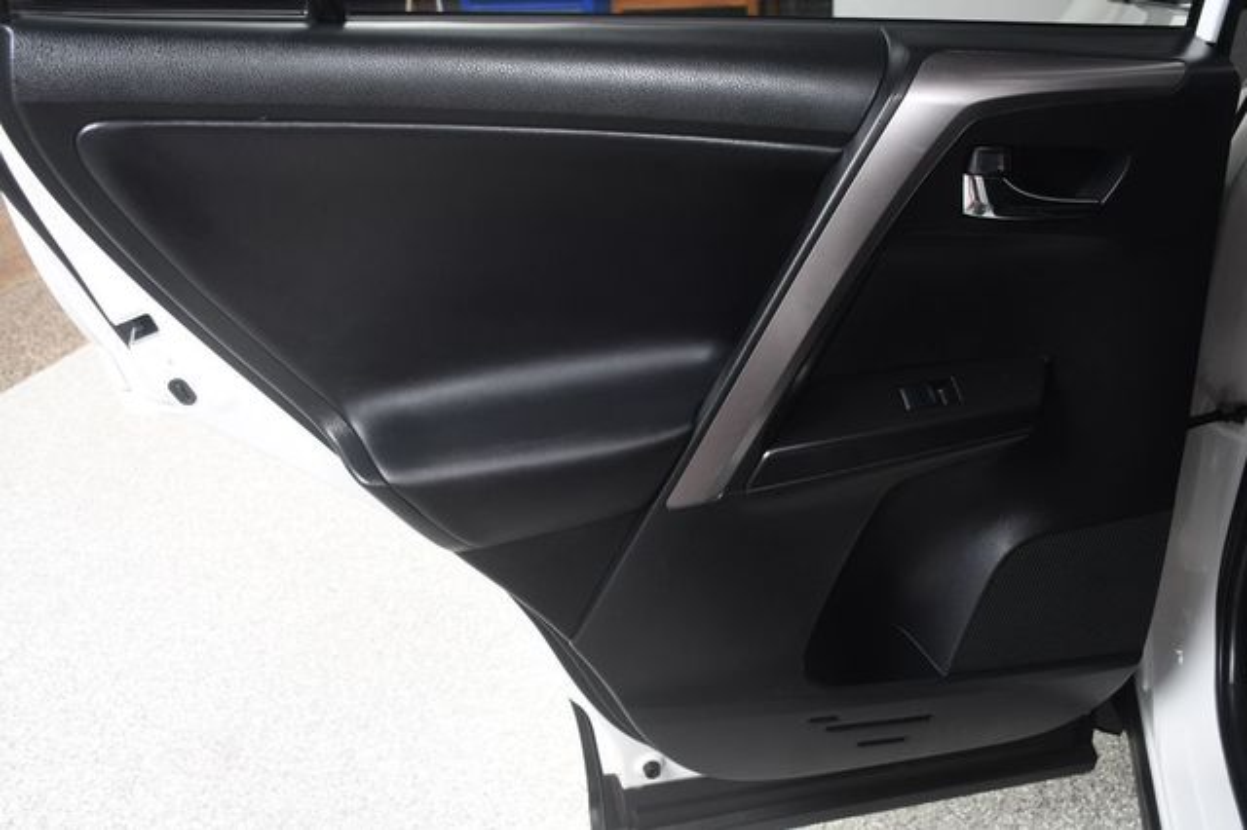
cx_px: 624
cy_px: 415
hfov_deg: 57.2
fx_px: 1142
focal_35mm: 33
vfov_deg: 39.9
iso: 100
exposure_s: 1/160
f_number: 5
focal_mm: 22
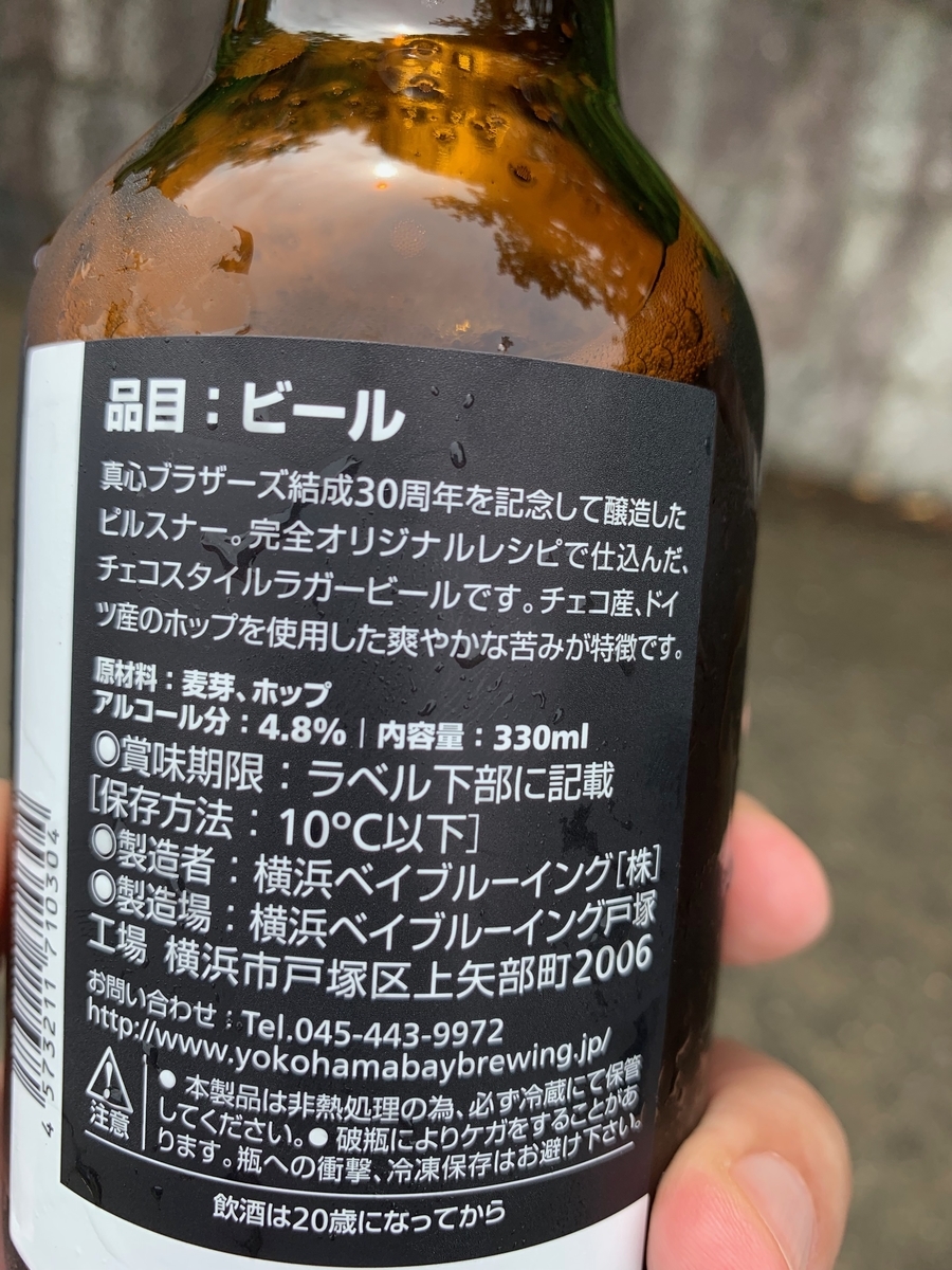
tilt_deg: -47.1
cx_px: 476
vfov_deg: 67.3
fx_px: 953
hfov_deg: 53.1
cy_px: 635
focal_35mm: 26
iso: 25
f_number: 1.8
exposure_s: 1/558
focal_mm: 4.25
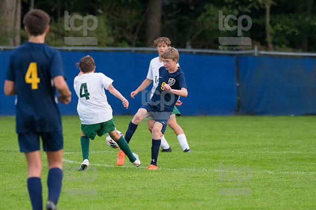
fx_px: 4737
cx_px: 158
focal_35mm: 540
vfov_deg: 2.5
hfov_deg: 3.8
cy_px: 105
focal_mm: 360
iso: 3200
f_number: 5.6
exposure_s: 1/2000
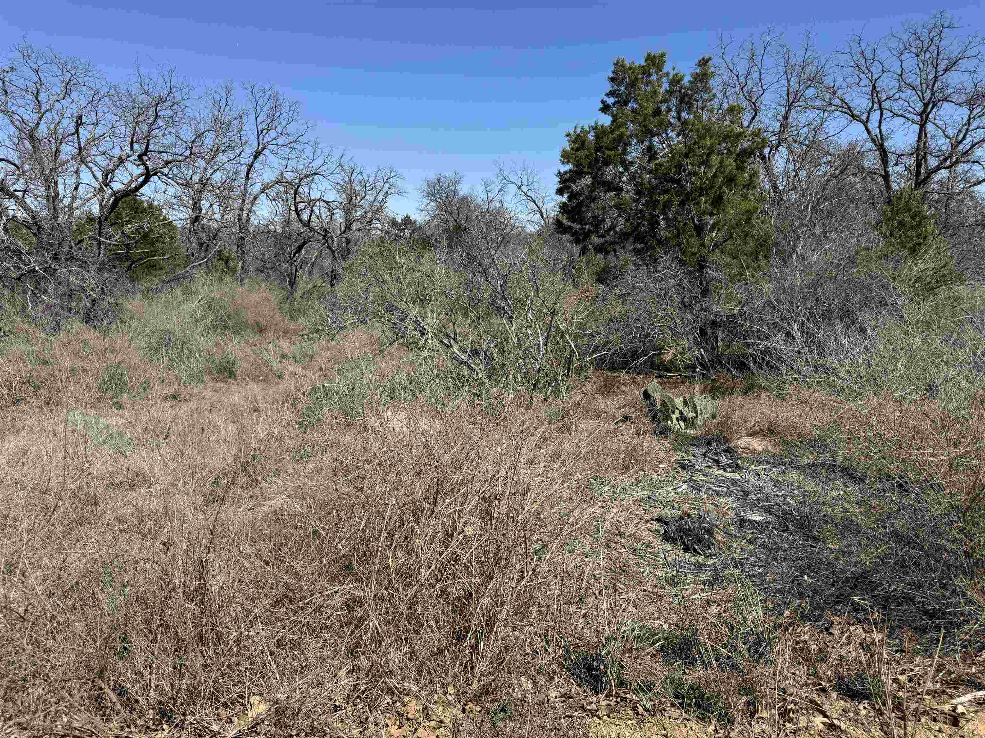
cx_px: 492
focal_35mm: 24
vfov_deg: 56.8
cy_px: 369
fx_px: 683
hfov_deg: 71.6
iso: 80
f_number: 1.78
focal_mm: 6.76
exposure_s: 1/4950
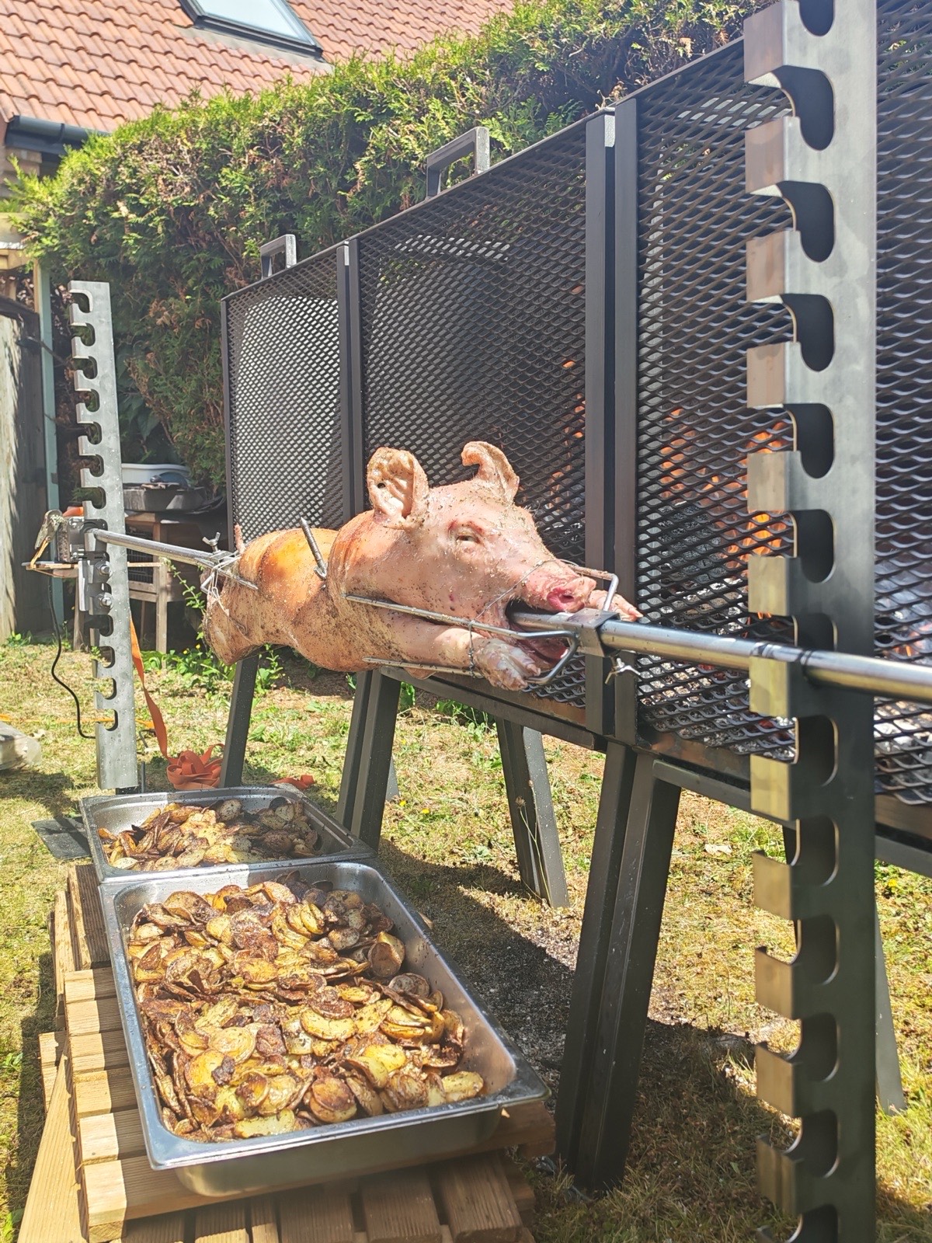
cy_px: 622
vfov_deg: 52.6
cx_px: 466
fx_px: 1256
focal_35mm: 35
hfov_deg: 40.7
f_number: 1.9
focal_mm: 6.12
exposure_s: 1/450
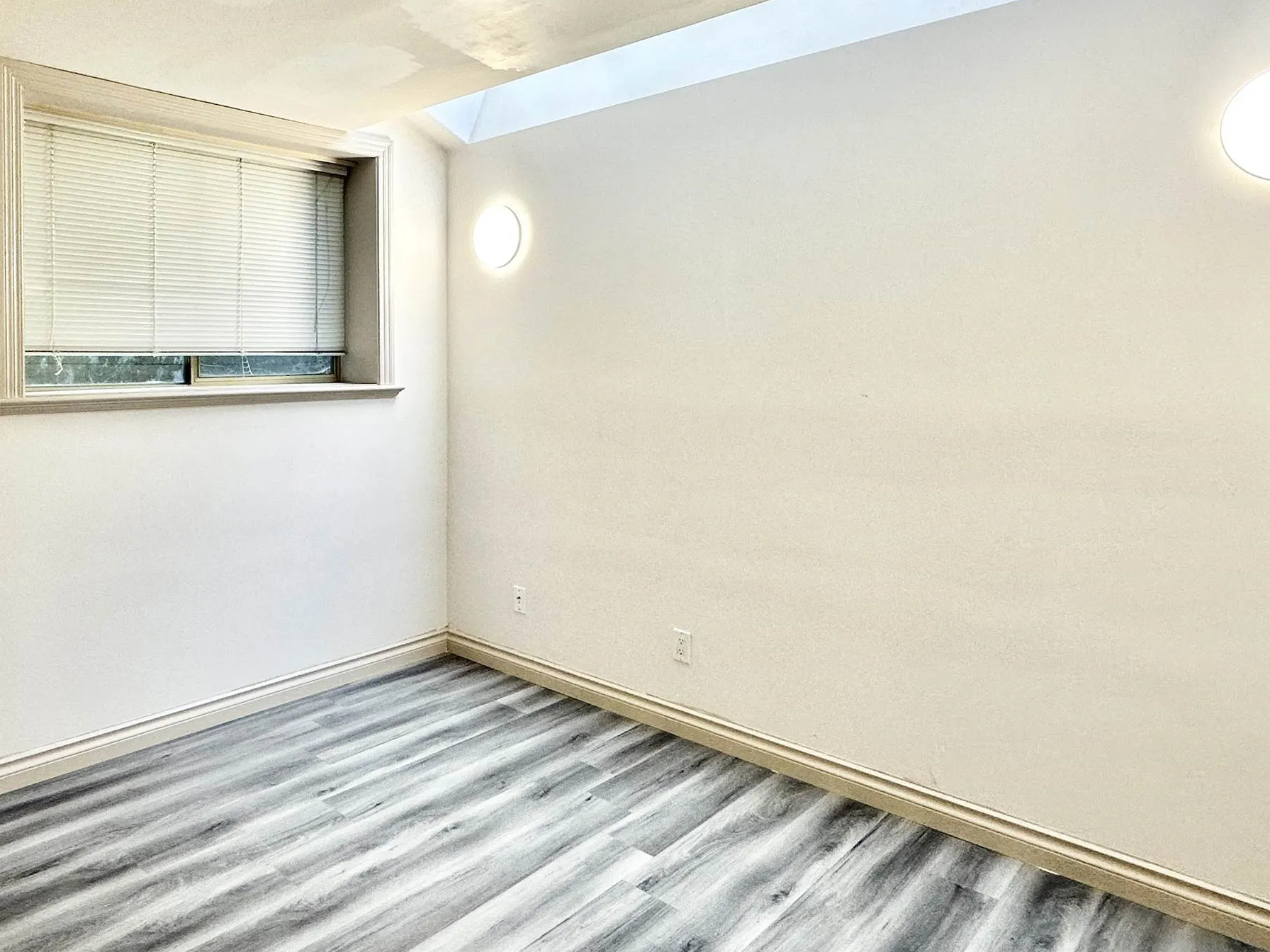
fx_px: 881
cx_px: 451
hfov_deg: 70.1
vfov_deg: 56.1
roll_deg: +0.2
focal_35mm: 24
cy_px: 356
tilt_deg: -0.1
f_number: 2.2
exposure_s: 1/120
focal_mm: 2.22
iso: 125
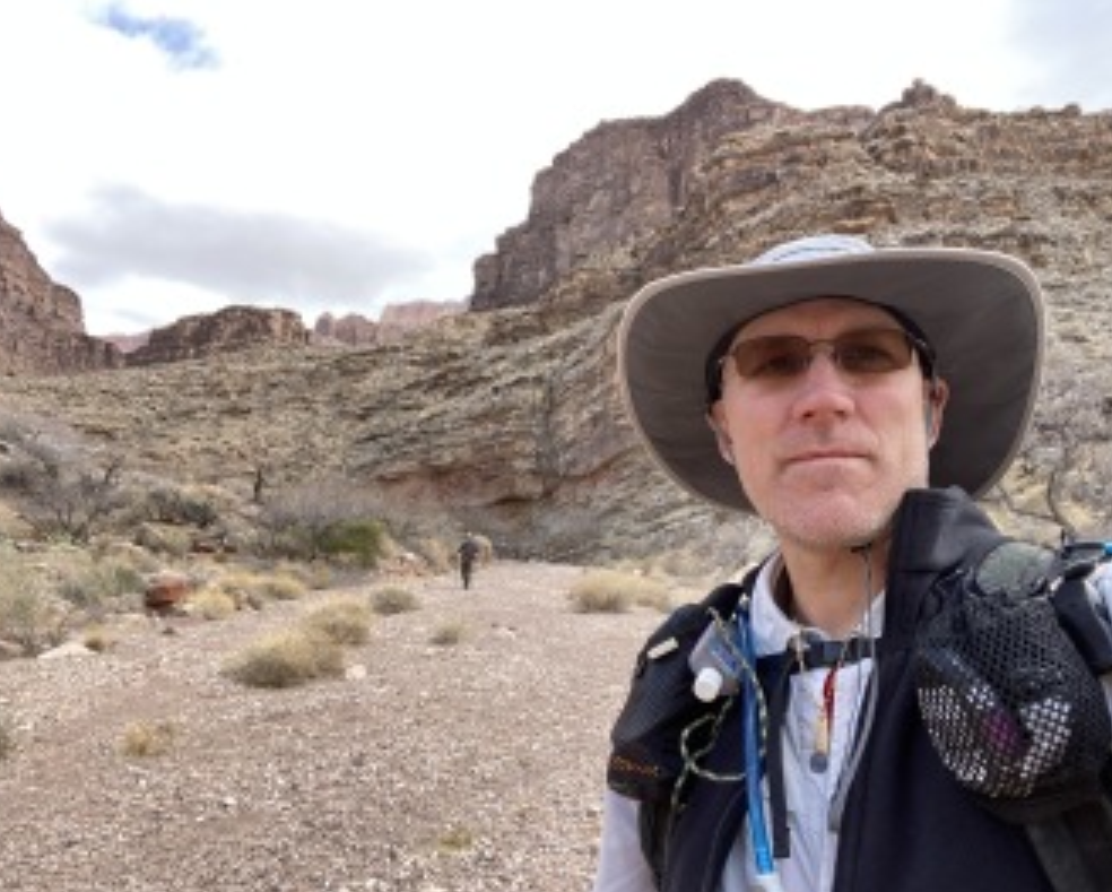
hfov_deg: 68.0
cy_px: 461
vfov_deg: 56.8
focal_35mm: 25
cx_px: 570
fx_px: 824
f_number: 2.2
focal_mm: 2.71
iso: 25
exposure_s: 1/122
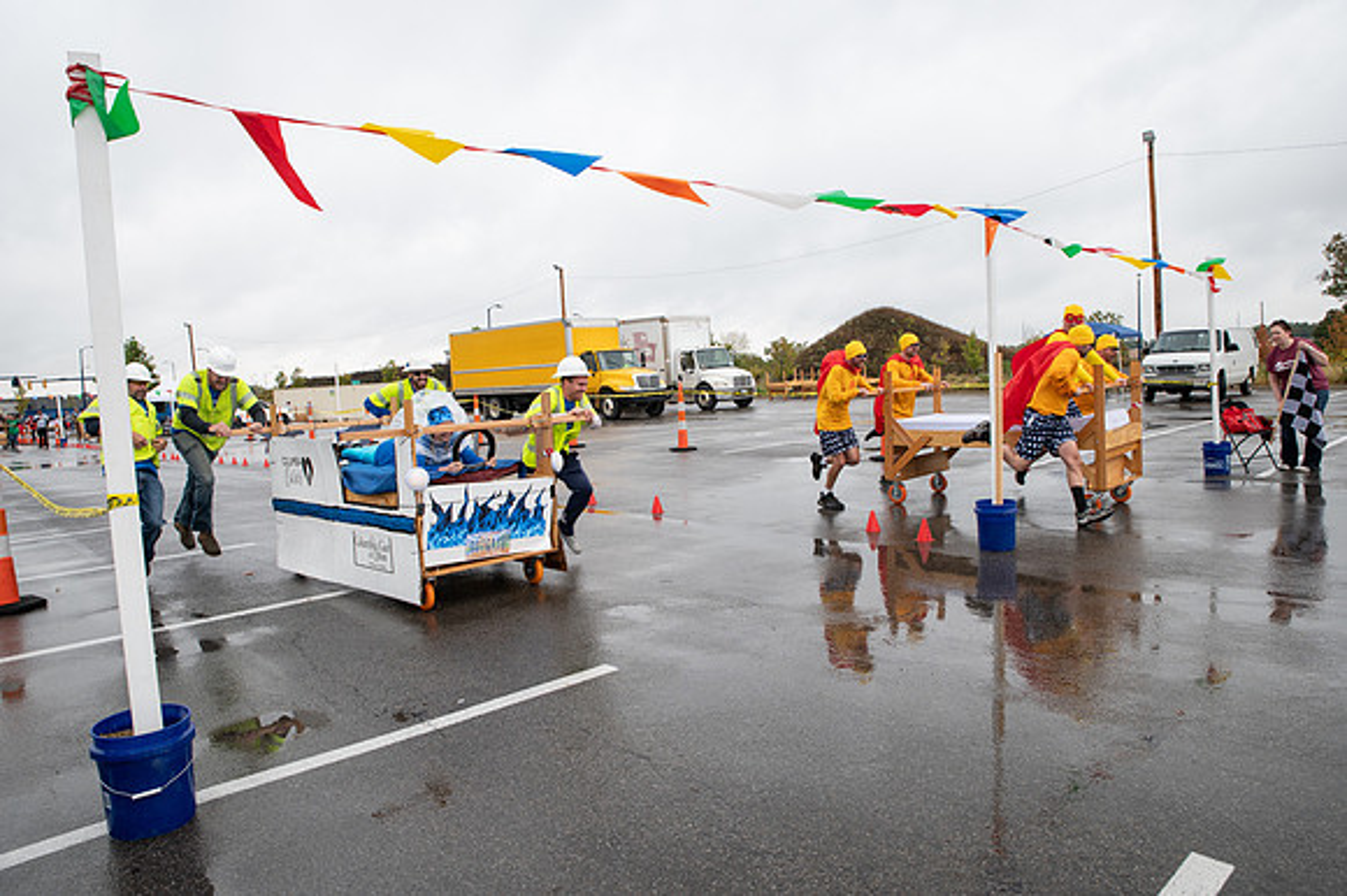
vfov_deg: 53.1
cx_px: 674
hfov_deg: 73.8
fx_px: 897
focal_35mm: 24
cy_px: 448
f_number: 6.3
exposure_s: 1/500
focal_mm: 24
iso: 400
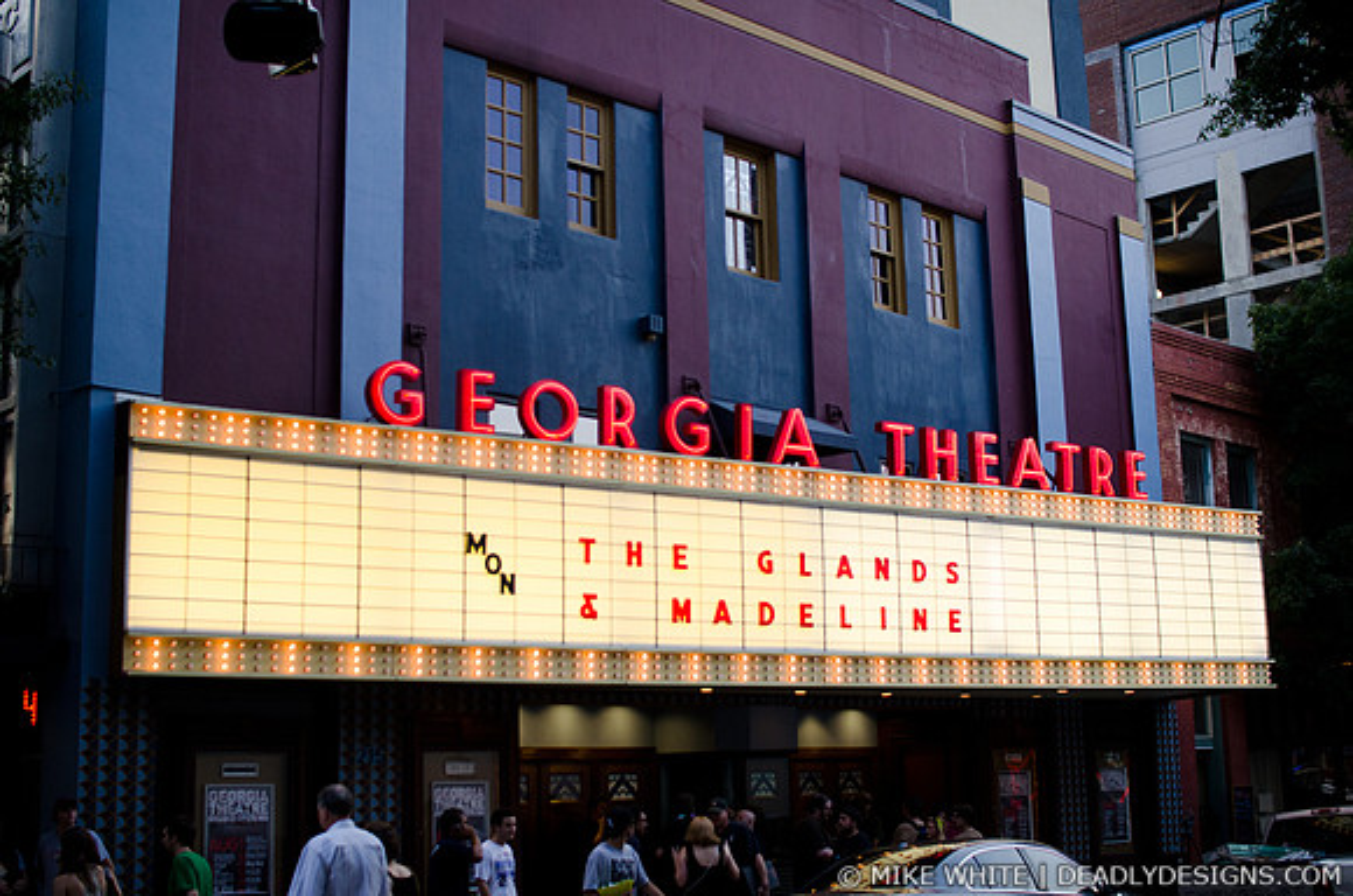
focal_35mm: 45
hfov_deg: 43.7
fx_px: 1688
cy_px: 448
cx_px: 676
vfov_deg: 29.7
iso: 400
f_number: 3.2
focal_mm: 30
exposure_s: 1/1000
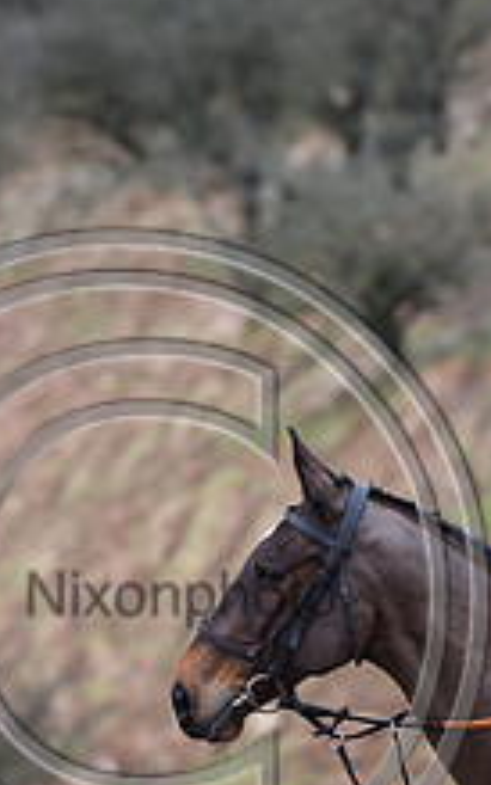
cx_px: 79
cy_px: 548
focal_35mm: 540
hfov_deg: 2.4
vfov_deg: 3.9
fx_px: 11554
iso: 560
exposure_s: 1/800
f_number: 4.5
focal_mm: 200
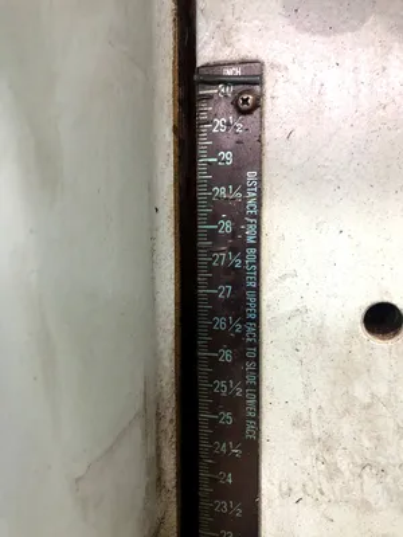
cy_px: 268
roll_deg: -2.2
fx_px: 435
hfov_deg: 49.7
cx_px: 202
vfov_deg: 63.4
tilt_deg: -6.5
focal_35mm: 28
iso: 64
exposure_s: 1/15
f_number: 1.8
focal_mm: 4
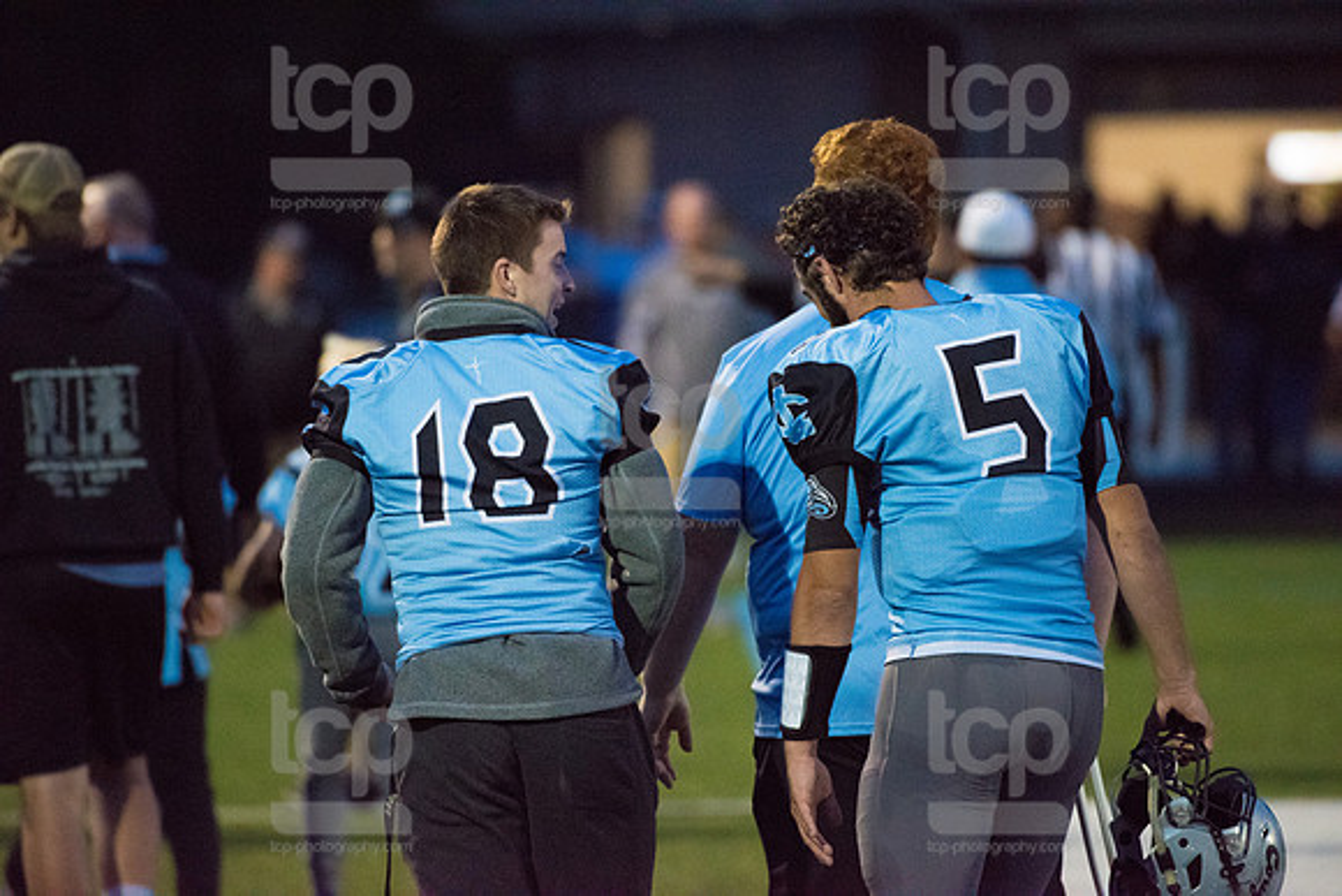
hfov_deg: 4.5
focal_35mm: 460
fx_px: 17151
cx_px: 671
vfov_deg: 3.0
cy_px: 448
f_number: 5.6
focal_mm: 460
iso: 10000
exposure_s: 1/800
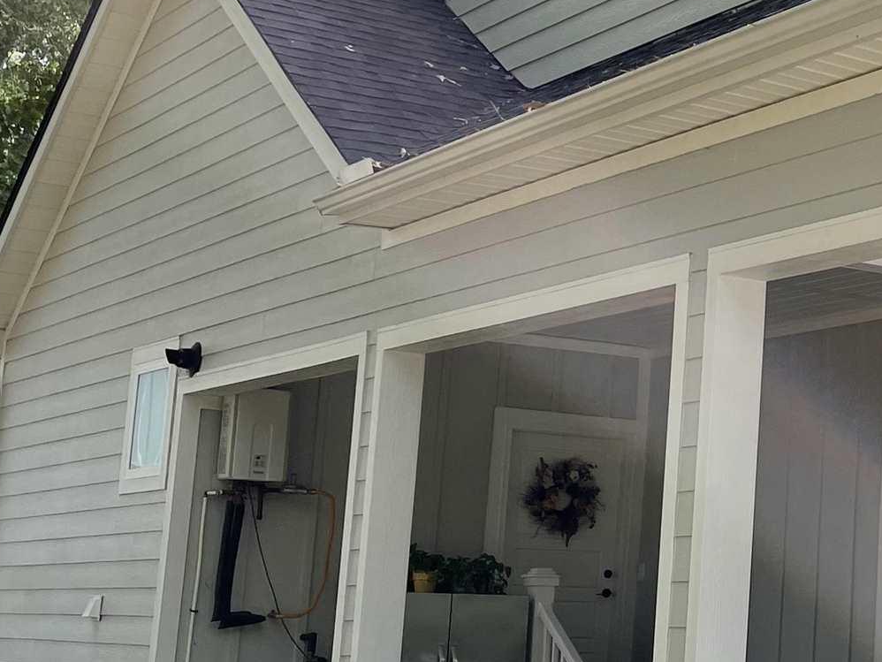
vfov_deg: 18.4
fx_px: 2039
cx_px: 1089
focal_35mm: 80
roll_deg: -0.8
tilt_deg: +10.0
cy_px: 297
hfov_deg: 22.3
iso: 32
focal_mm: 4.2
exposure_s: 1/1221
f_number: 1.6
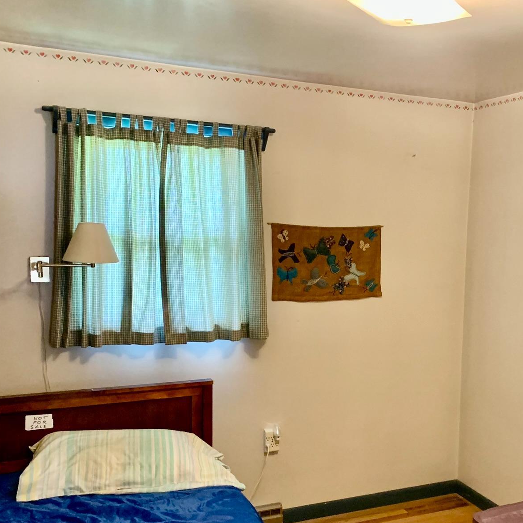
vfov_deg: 41.6
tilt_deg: -5.8
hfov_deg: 40.4
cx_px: 407
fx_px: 684
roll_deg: -1.0
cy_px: 318
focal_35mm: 40
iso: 320
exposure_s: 1/30
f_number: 1.8
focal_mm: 4.25
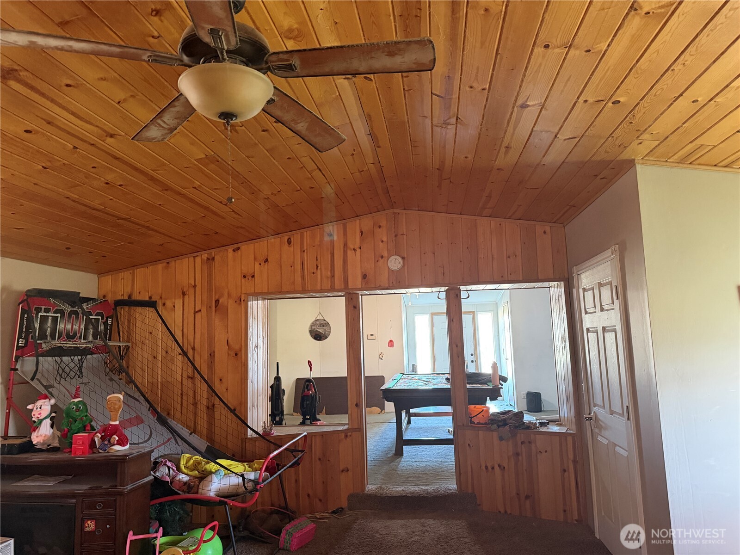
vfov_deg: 56.8
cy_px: 278
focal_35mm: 24
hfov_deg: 71.6
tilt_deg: +7.0
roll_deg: +1.5
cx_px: 370
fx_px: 513
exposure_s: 1/52
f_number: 1.78
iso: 800
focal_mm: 6.76
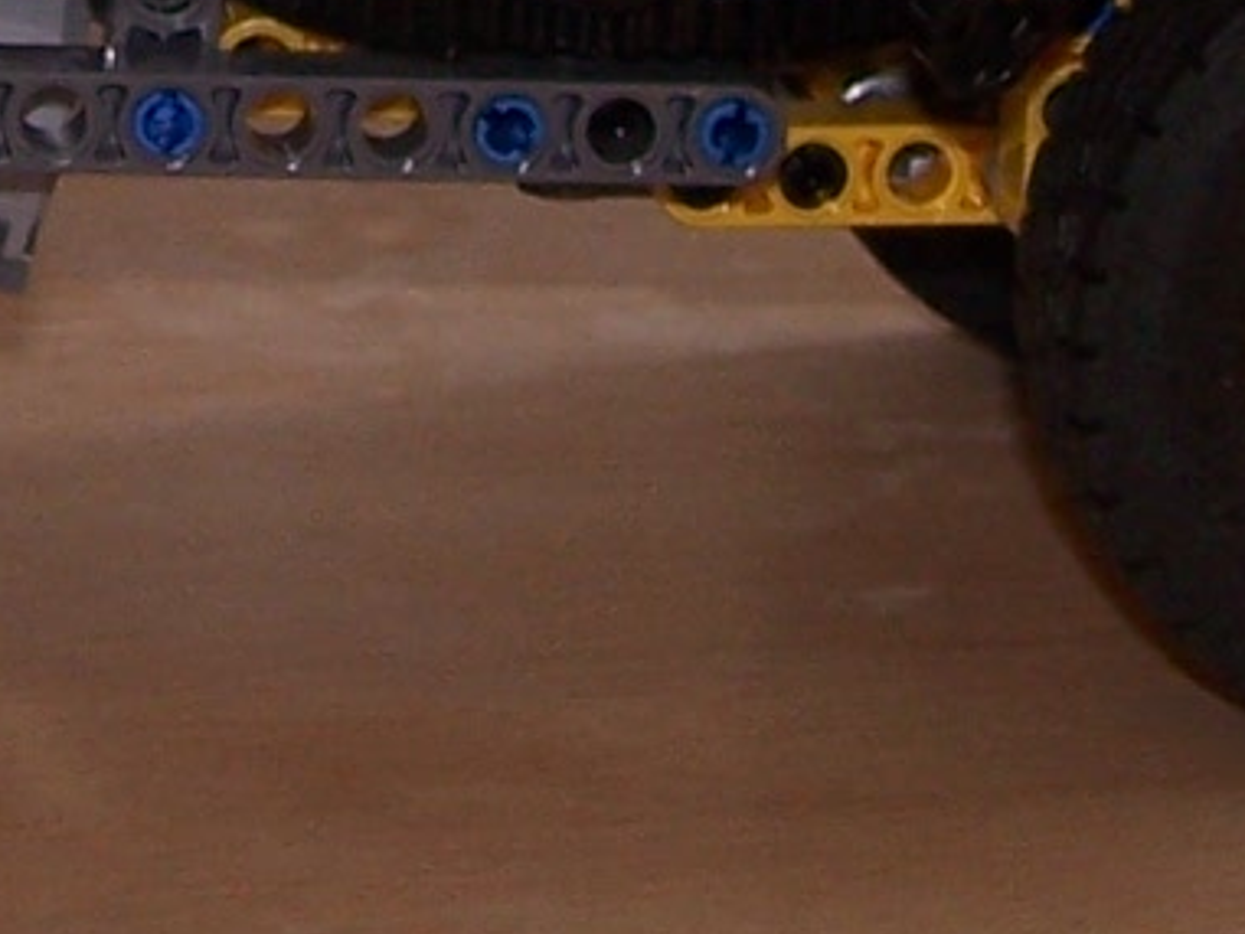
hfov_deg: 9.6
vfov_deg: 7.1
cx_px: -167
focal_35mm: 204
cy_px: -725
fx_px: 7339
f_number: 2.8
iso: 80
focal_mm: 6.3
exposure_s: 1/60
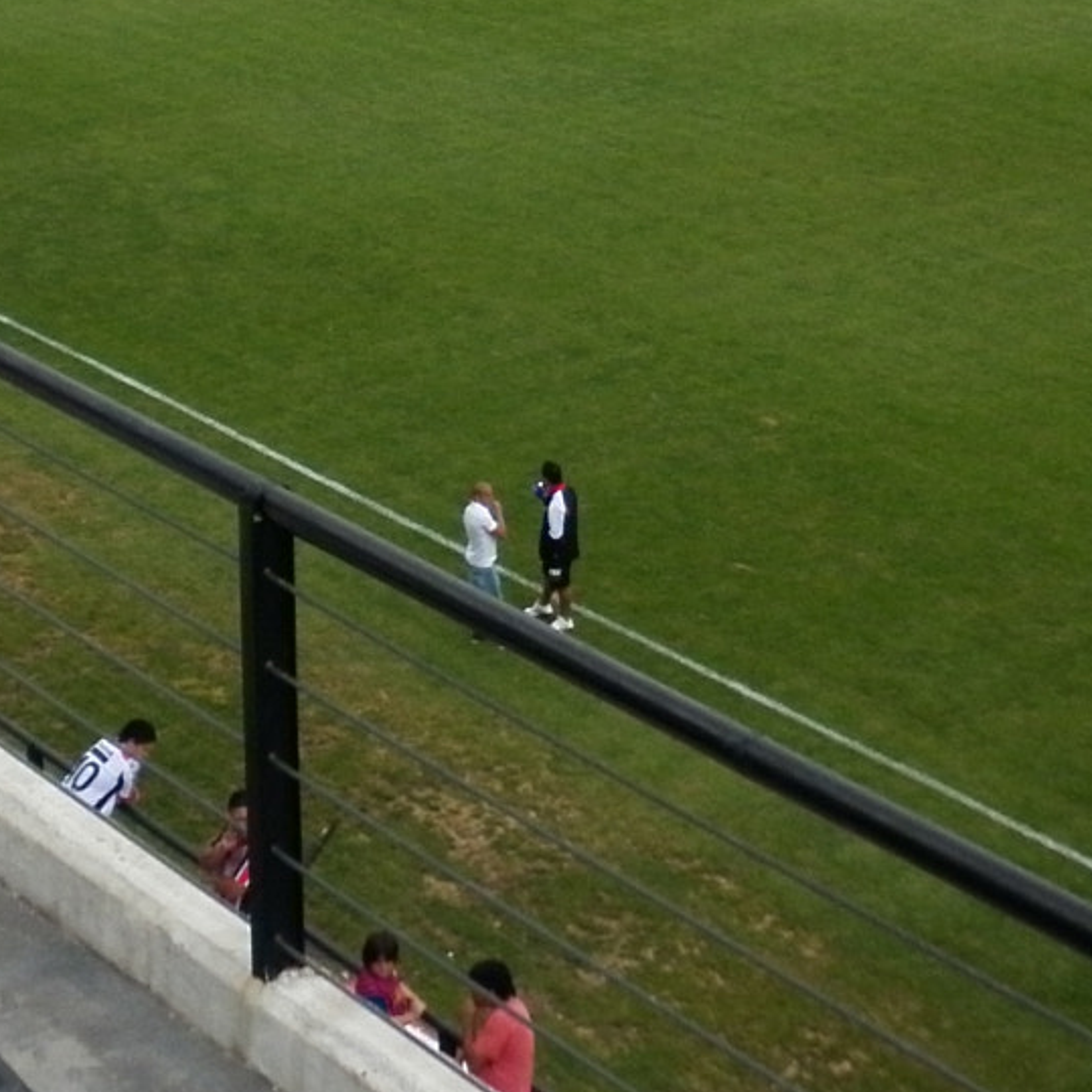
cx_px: 377
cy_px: -45
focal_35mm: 94
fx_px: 3355
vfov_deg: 18.0
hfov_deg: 18.4
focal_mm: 5
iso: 80
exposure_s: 1/200
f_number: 7.1
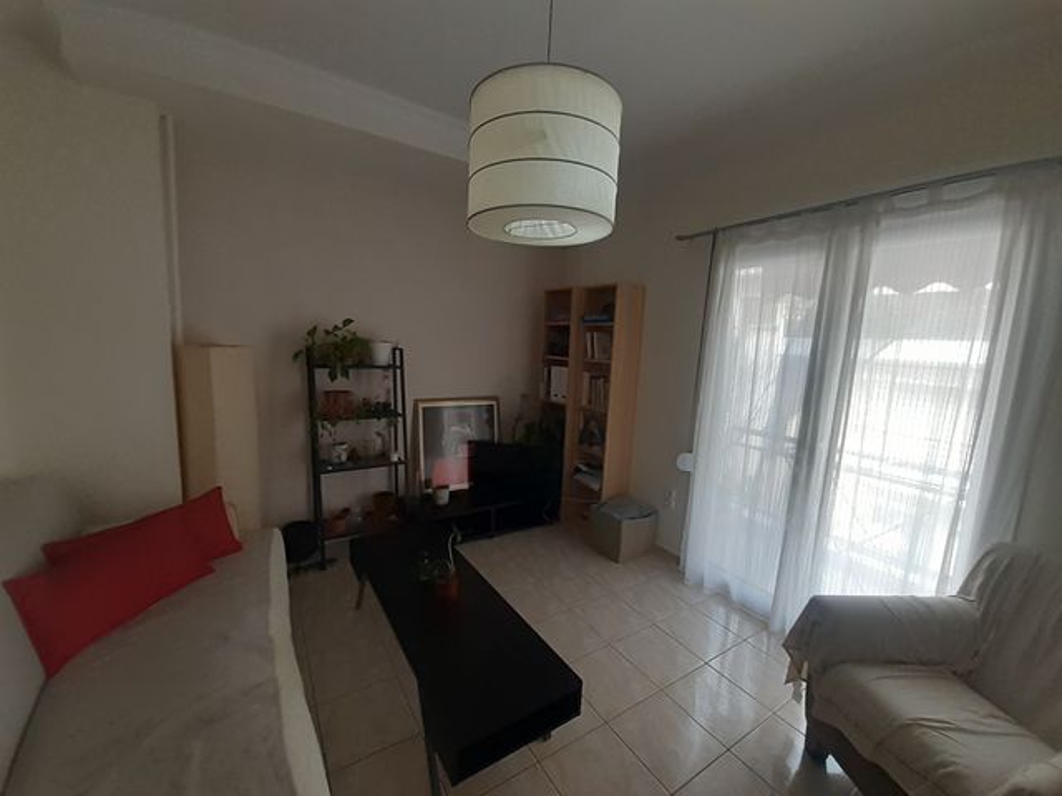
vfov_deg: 89.9
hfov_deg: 106.2
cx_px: 531
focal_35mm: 13
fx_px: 399
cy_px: 398
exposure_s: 1/50
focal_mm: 1.13
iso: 125
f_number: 2.2
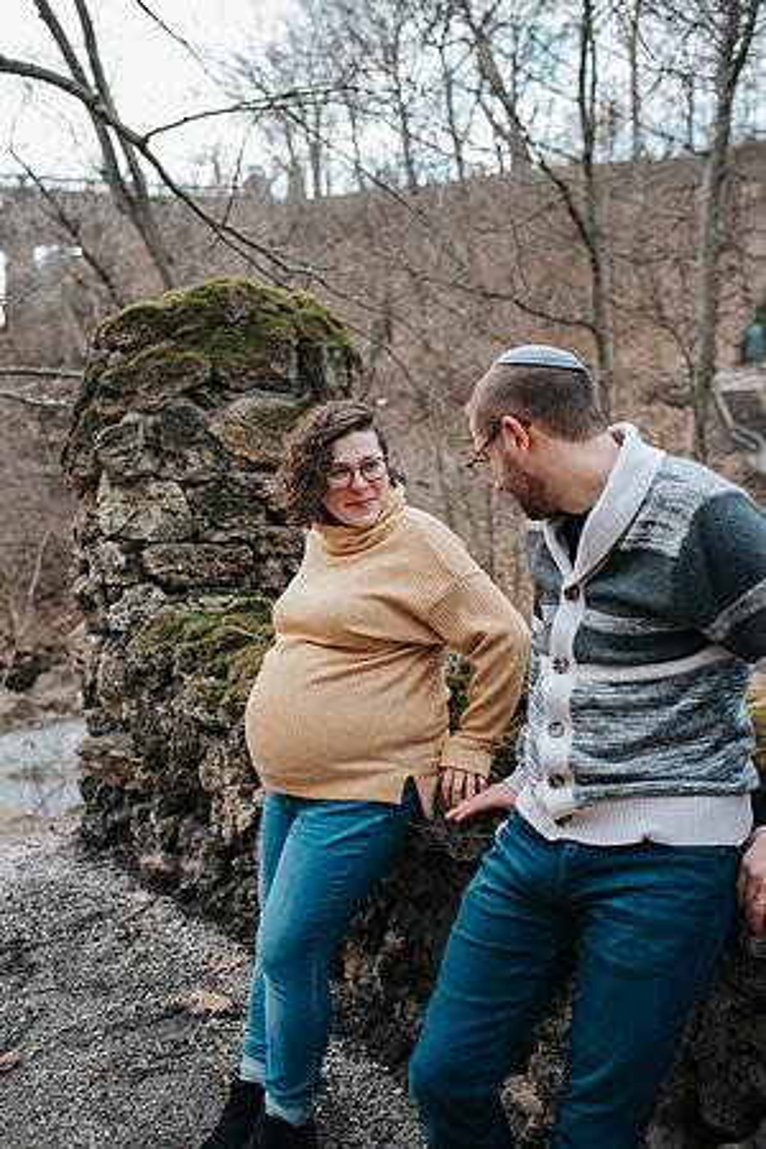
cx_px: 383
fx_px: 1117
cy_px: 574
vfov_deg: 54.4
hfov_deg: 37.9
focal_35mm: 35
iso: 560
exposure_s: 1/400
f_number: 3.2
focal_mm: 35
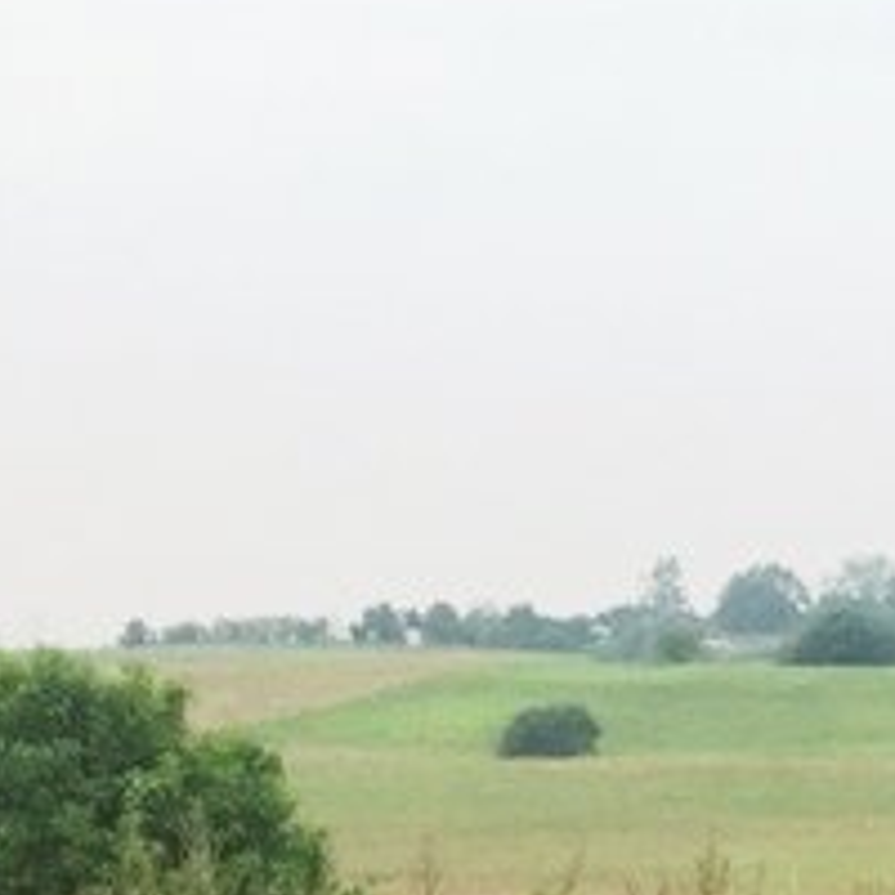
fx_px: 3832
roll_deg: +0.0
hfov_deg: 11.0
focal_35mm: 131
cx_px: 2233
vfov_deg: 12.7
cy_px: 1293
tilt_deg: -9.3
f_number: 2.2
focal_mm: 4.15
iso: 32
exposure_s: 1/1522
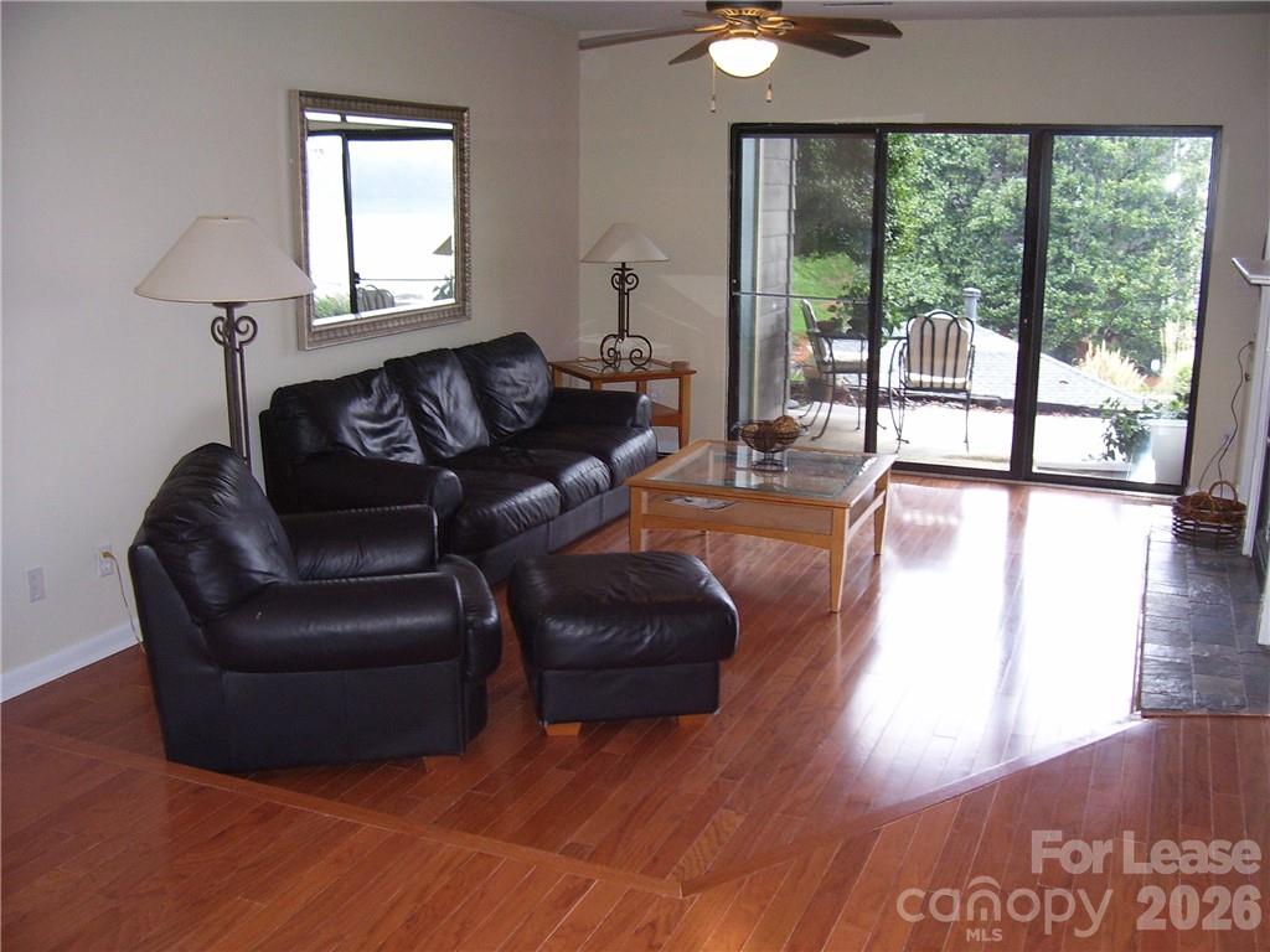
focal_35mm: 34
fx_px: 1247
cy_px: 476
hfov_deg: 54.0
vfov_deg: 41.8
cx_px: 635
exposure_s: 1/60
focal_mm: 5.6
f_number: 2.7
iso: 125
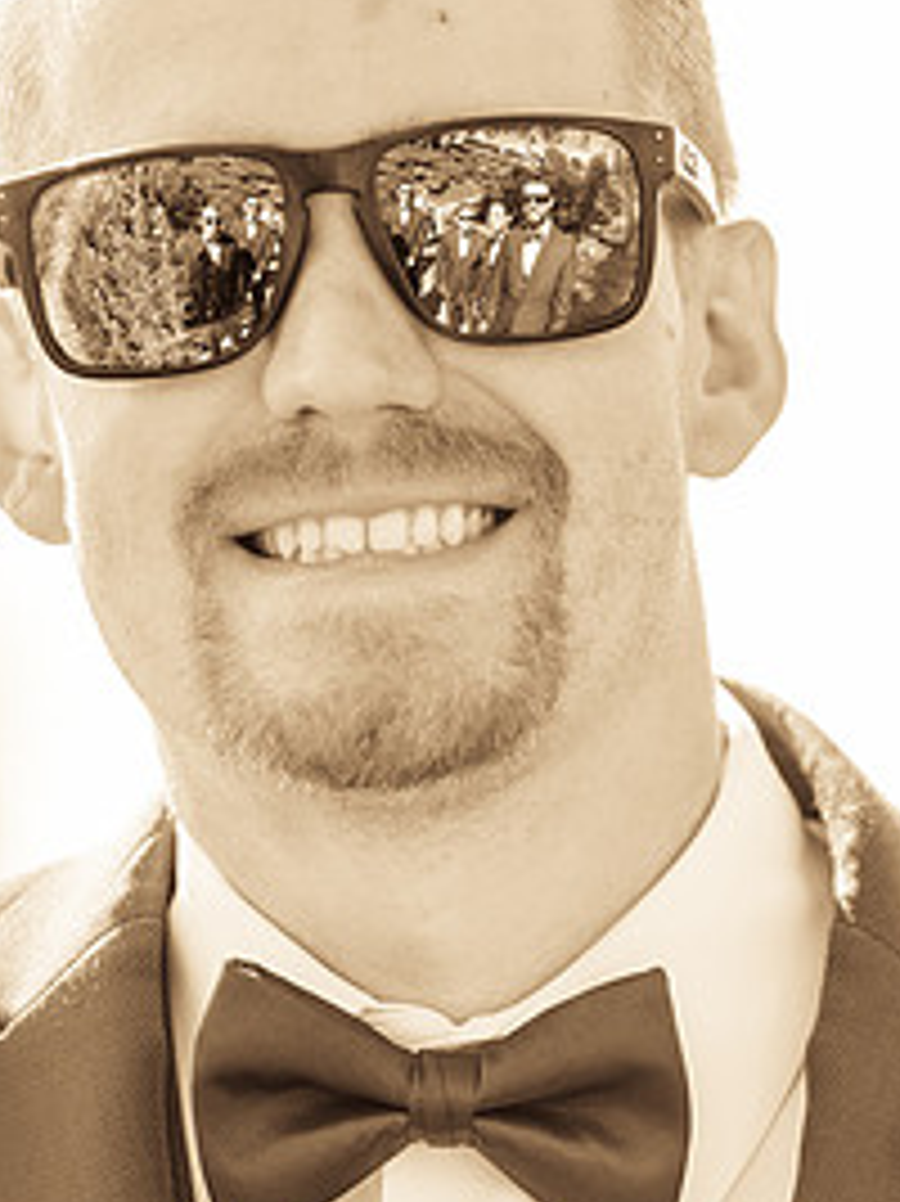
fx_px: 16861
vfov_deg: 4.1
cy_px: 698
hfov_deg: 3.1
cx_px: 666
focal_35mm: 486
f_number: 2.8
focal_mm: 200
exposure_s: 1/400
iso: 200
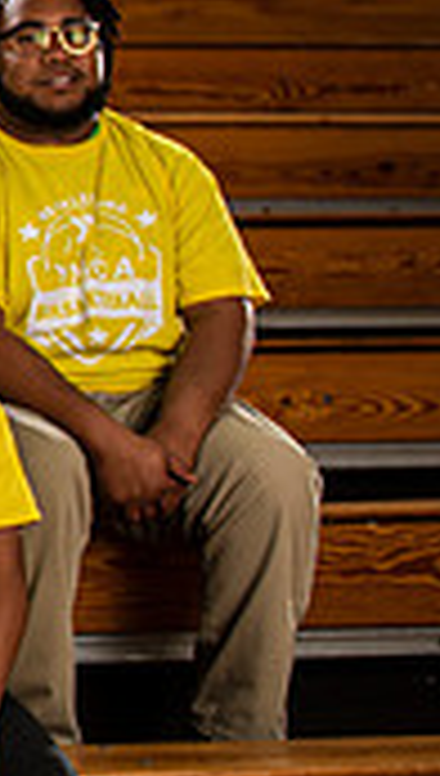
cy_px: 214
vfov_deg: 20.8
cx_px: -791
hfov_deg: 9.7
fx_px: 2104
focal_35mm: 102
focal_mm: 24
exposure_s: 1/200
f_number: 5.6
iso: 100
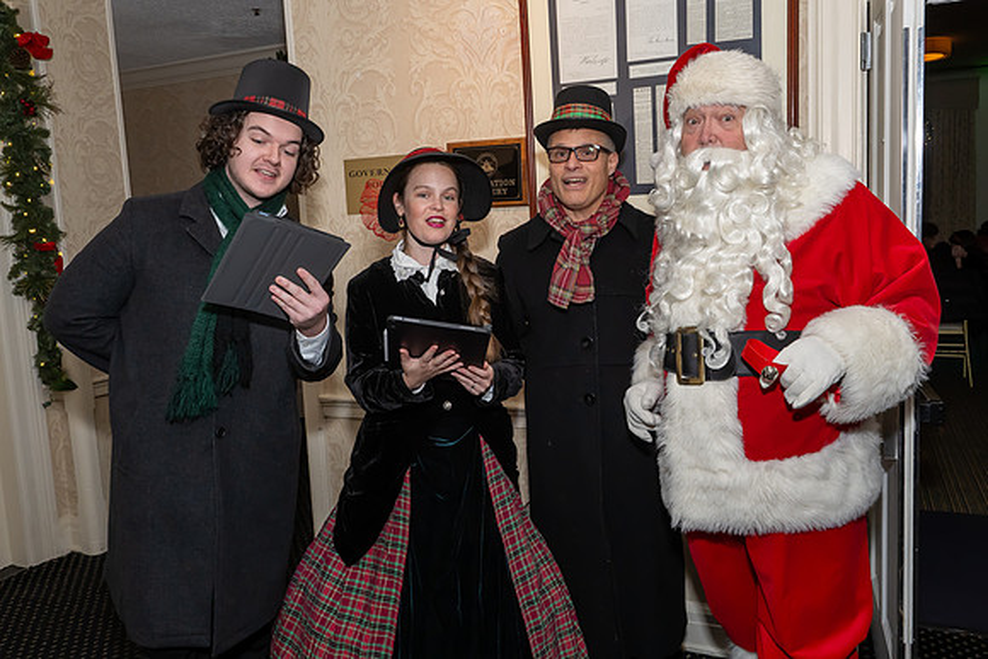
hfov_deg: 67.5
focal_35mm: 27
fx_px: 738
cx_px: 522
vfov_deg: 48.1
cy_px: 305
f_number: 9
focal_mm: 17
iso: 640
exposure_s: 1/250
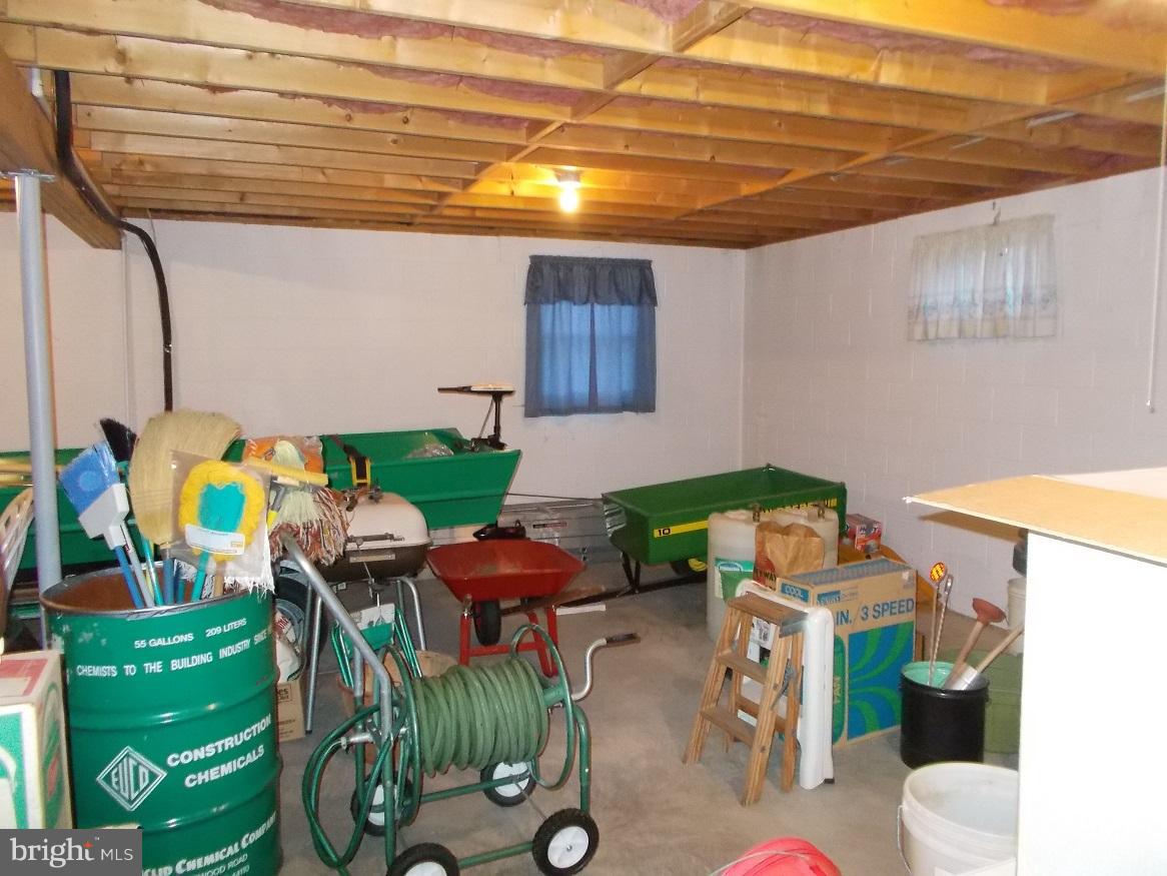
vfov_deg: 53.1
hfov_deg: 67.3
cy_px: 438
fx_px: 877
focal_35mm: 26
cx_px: 584
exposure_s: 1/25
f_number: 3.2
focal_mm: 4.6
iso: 450
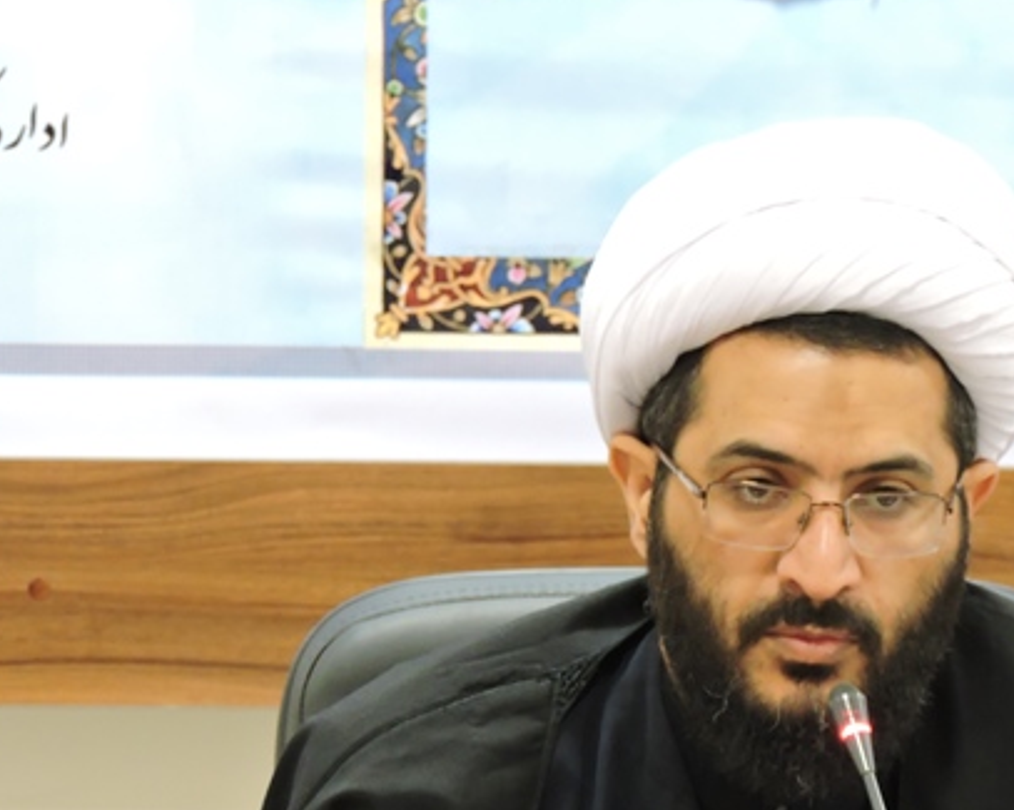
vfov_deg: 3.1
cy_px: 561
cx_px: 600
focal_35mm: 499
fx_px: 14964
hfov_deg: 3.9
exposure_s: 1/25
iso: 800
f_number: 4.8
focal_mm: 58
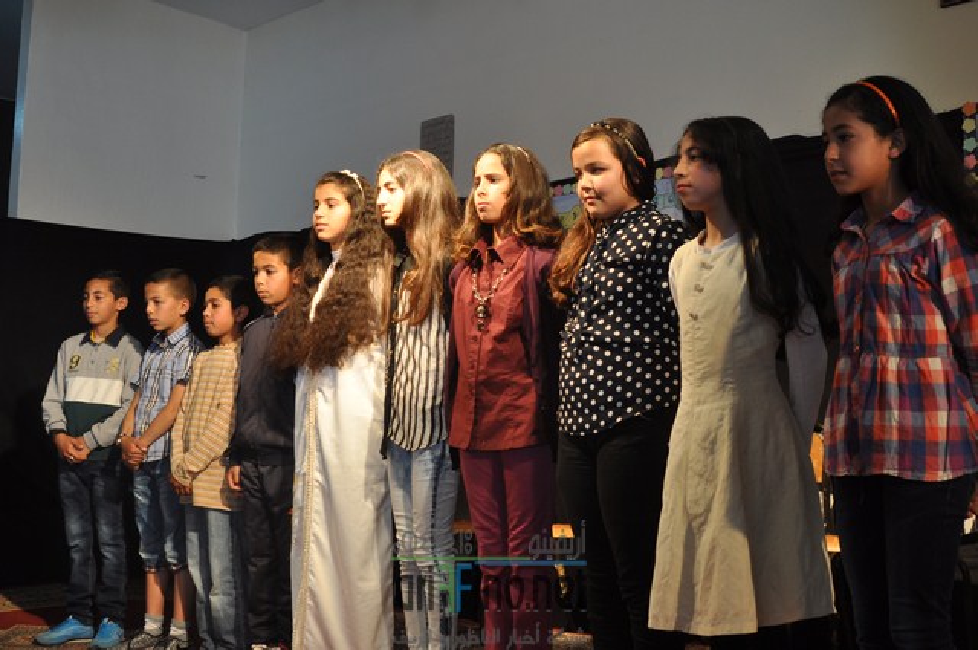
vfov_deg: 31.8
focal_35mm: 42
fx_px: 1140
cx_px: 489
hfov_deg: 46.5
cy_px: 325
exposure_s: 1/80
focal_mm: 28
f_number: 4.5
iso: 400
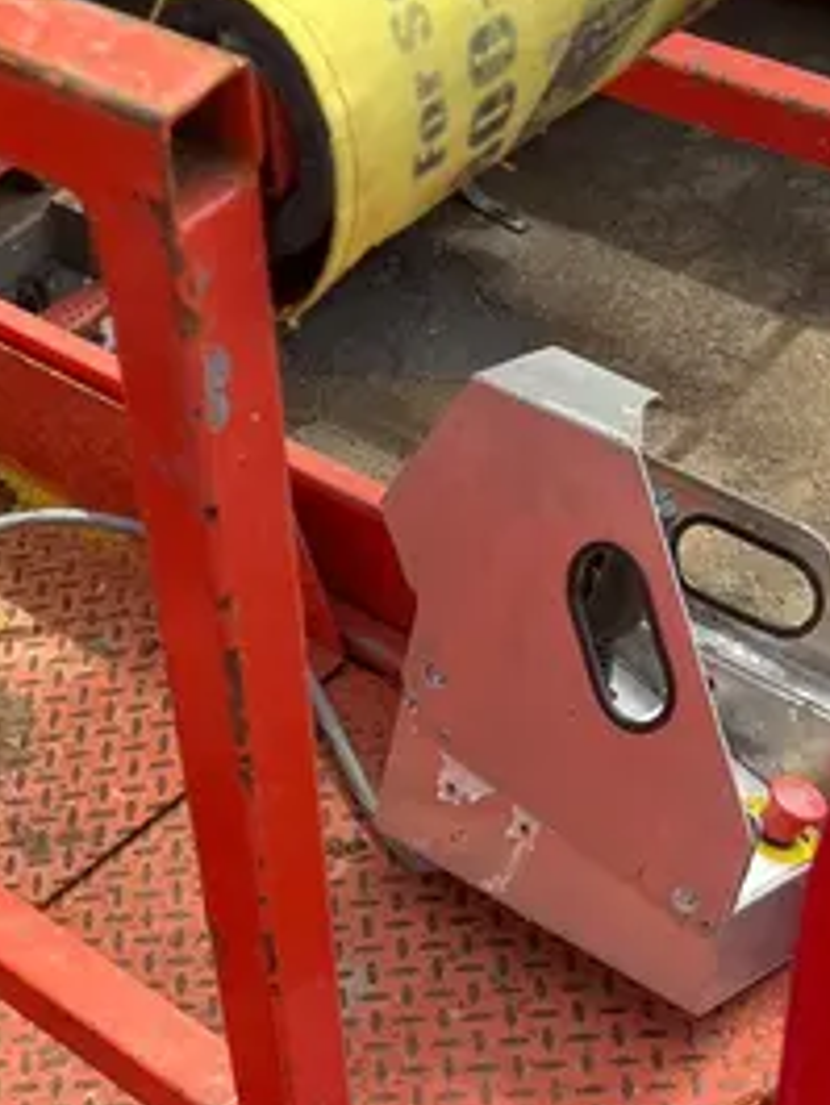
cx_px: -38
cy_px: 1132
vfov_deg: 25.5
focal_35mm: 72
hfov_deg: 19.7
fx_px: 2300
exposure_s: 1/756
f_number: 1.6
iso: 50
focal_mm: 5.1
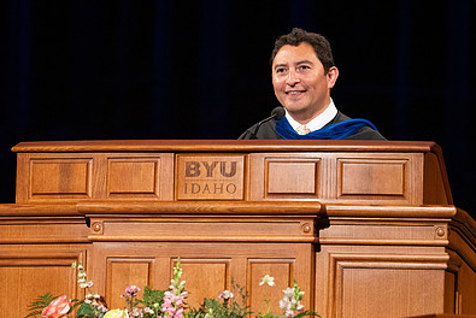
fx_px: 4380
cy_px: 231
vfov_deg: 4.2
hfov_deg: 6.2
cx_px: 210
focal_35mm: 331
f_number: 3.5
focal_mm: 175
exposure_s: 1/320
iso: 2500
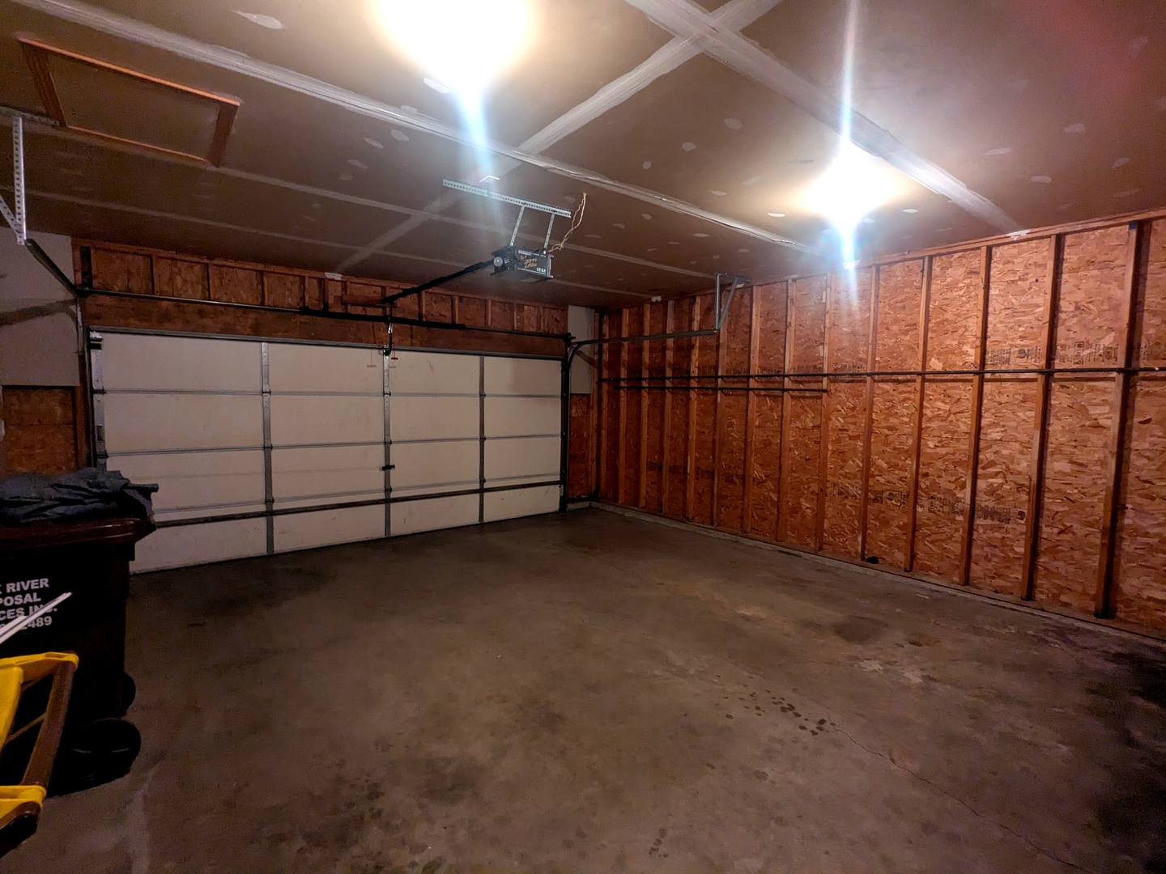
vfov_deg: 78.1
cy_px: 437
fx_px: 539
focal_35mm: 16
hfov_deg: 94.5
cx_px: 583
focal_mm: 2.35
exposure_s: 1/30
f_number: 2.2
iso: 237
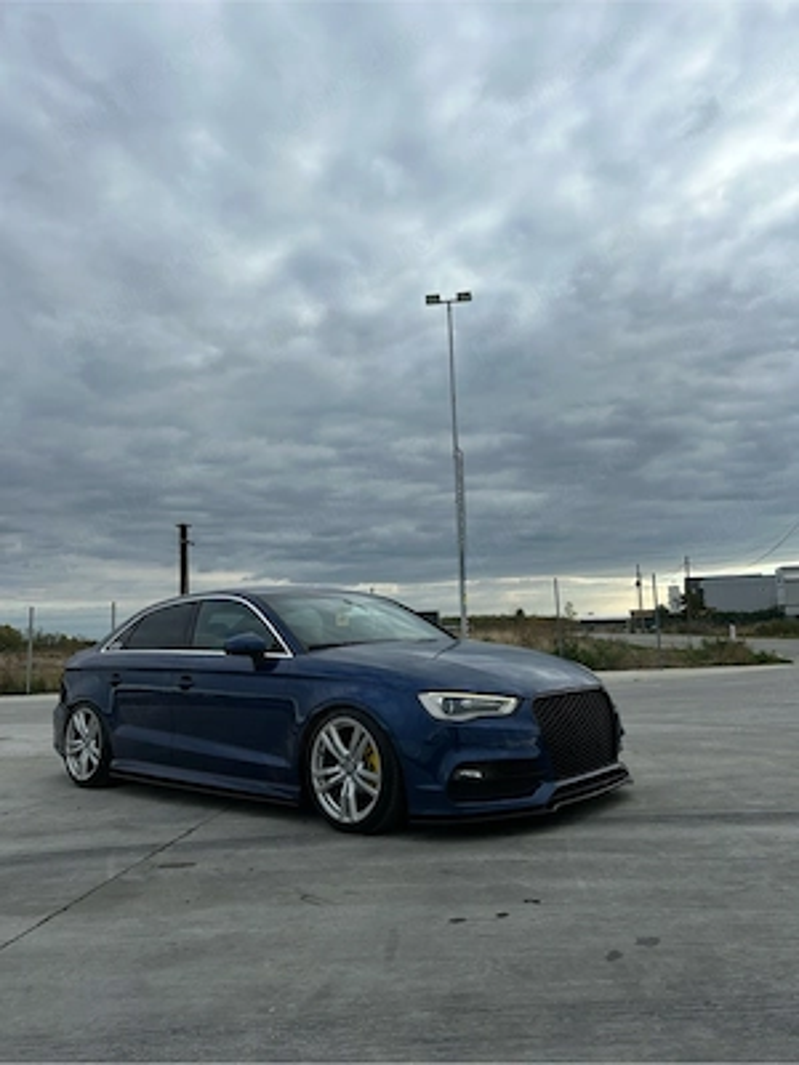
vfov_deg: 67.3
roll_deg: +2.5
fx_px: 800
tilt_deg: +7.0
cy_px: 532
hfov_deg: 53.1
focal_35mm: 26
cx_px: 400
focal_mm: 5.7
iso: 50
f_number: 1.5
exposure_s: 1/2123
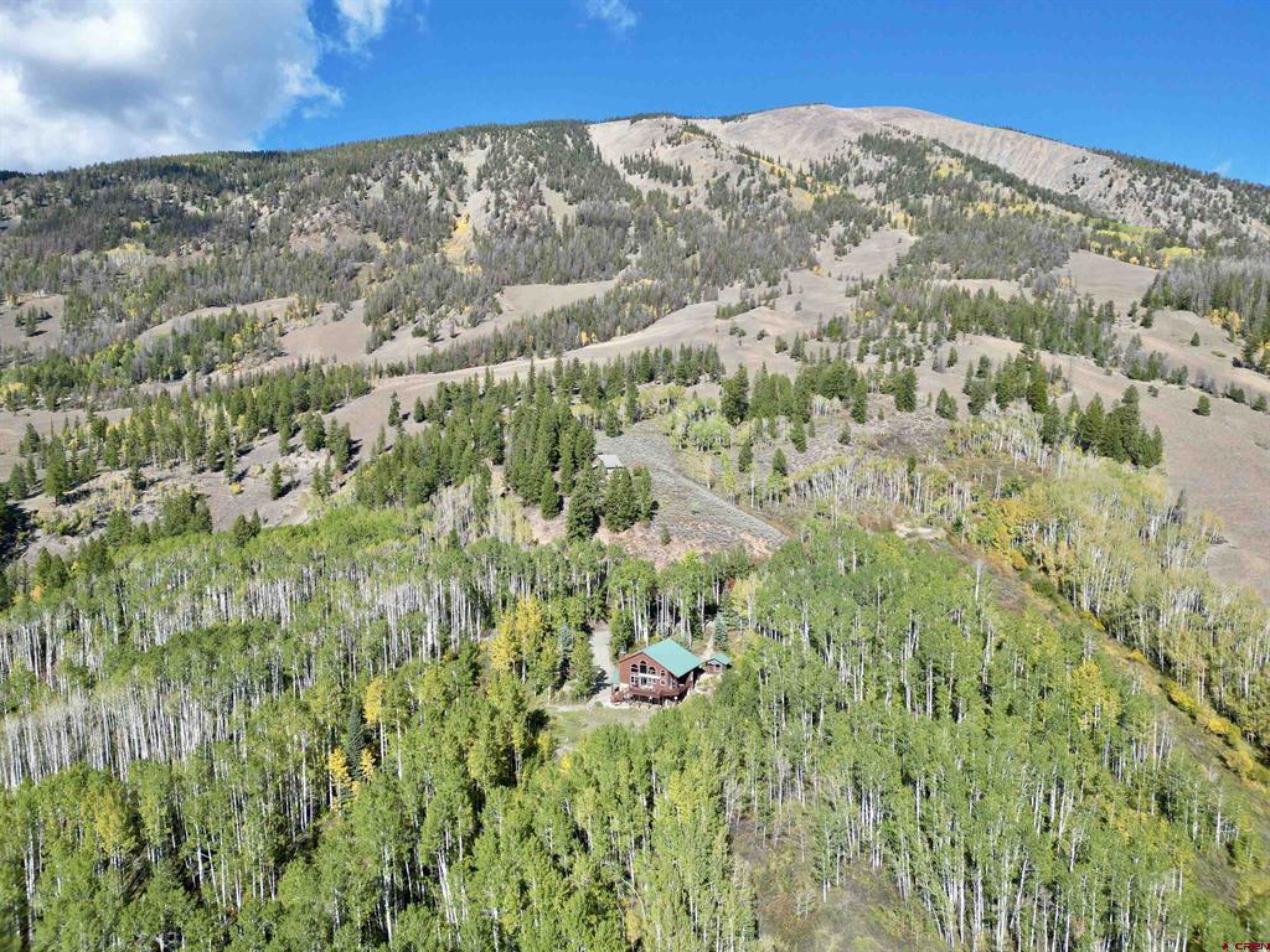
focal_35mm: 24
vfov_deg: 56.8
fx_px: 881
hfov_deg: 71.6
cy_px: 476
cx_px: 635
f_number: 1.7
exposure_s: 1/1600
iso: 100
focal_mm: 6.72
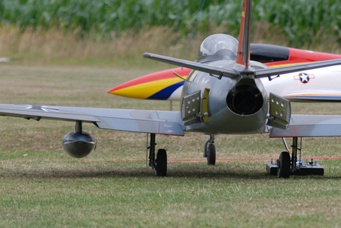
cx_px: 233
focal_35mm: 410
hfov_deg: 5.0
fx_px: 3889
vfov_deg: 3.4
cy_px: 83
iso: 200
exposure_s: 1/250
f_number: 5.3
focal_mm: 150
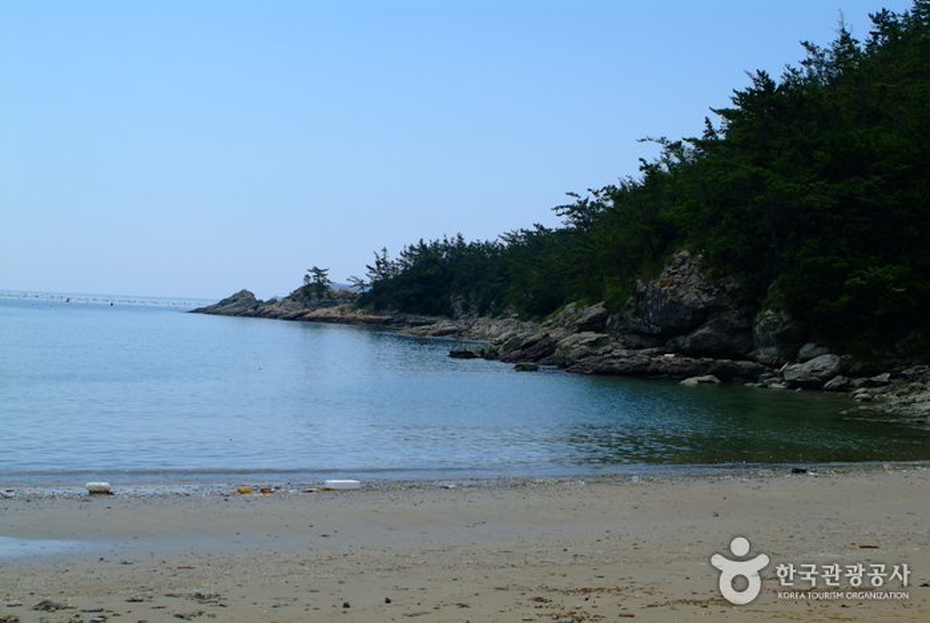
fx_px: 1759
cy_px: 312
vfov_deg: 20.1
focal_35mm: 68
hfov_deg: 29.6
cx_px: 465
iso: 100
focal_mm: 45
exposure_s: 1/250
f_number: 8
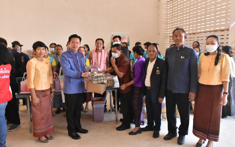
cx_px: 119
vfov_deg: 44.5
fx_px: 179
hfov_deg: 66.5
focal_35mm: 28
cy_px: 69
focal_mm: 18
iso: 4000
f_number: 7.1
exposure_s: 1/200
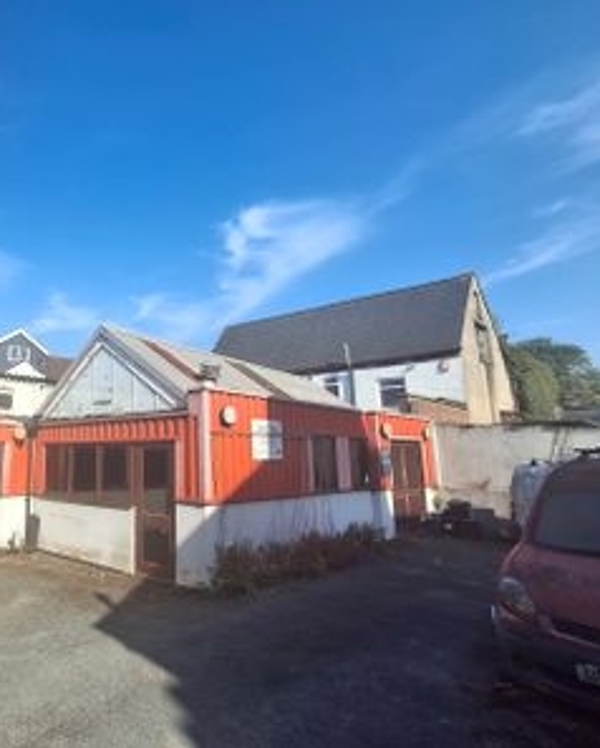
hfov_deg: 60.8
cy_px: 375
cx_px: 129
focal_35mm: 21
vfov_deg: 77.6
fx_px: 466
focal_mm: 1.64
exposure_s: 1/1340
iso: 40
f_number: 2.2
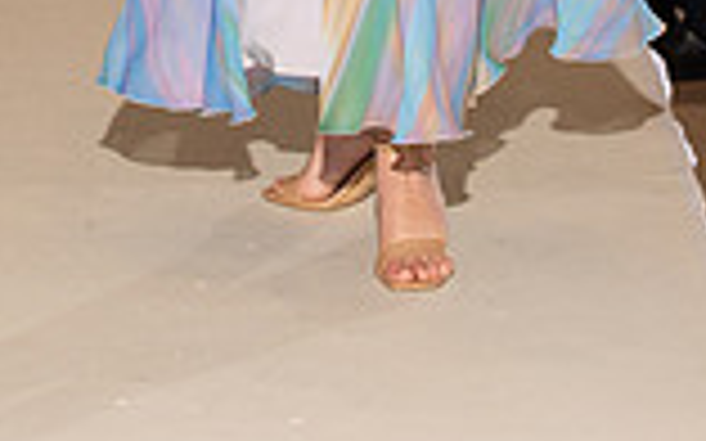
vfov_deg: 5.5
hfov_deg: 9.0
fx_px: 4501
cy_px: -513
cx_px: 164
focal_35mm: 234
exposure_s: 1/250
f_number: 9
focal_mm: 80
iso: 800
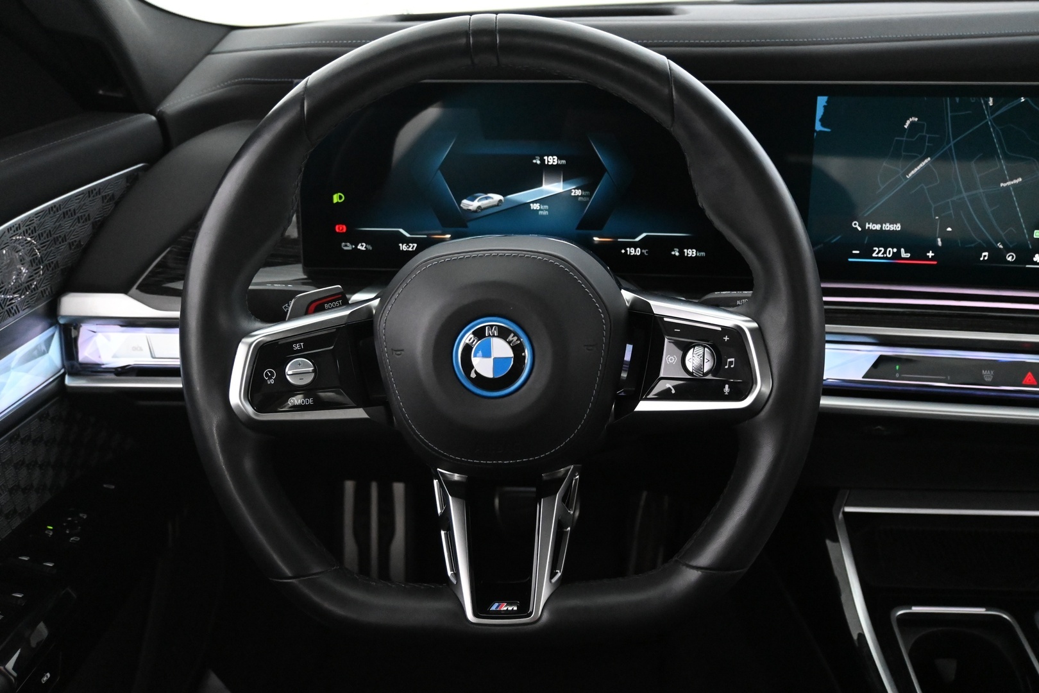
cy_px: 346
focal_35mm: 33
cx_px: 520
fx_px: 952
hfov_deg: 57.2
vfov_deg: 40.0
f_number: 4
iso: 5600
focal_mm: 22
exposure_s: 1/40
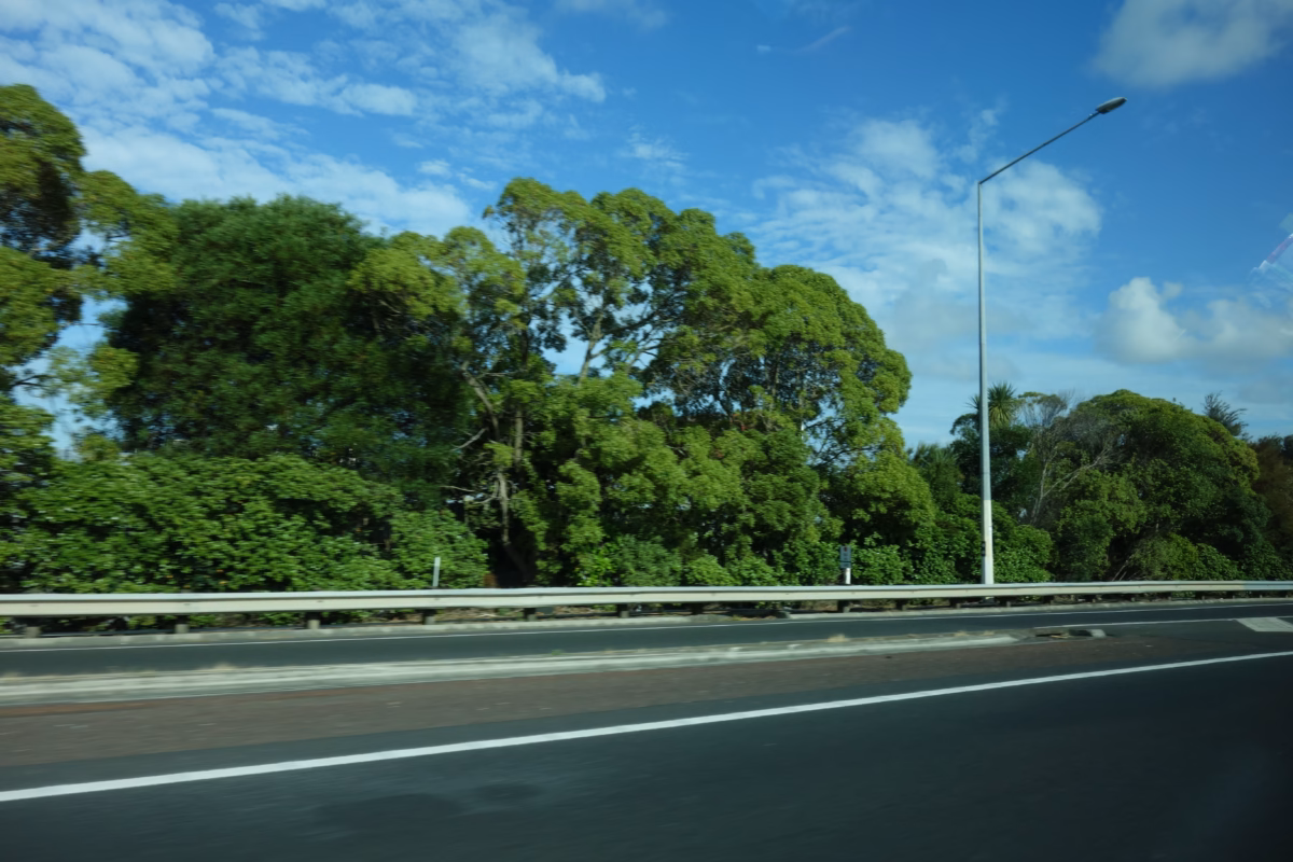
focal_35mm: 28
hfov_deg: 65.5
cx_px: 646
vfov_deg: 46.4
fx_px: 1006
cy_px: 431
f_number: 5.6
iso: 160
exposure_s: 1/250
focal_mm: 10.4
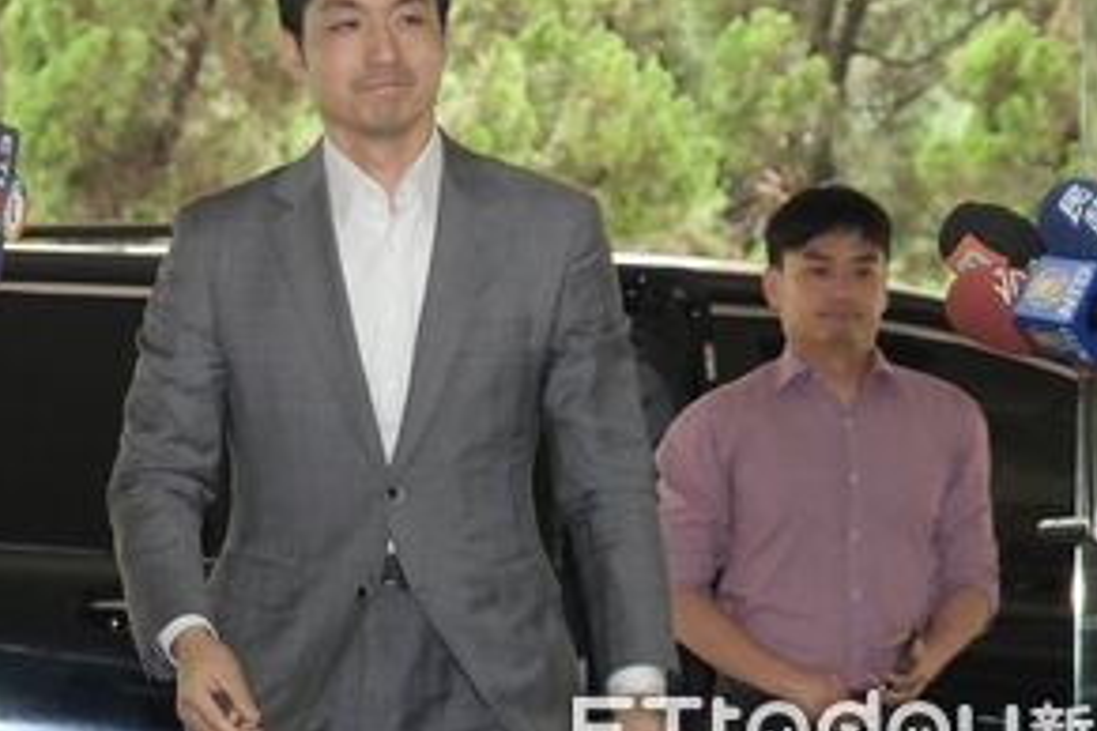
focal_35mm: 114
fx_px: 3474
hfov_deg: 17.9
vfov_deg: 12.0
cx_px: 505
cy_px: 303
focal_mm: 55
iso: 1250
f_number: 2.8
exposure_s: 1/160
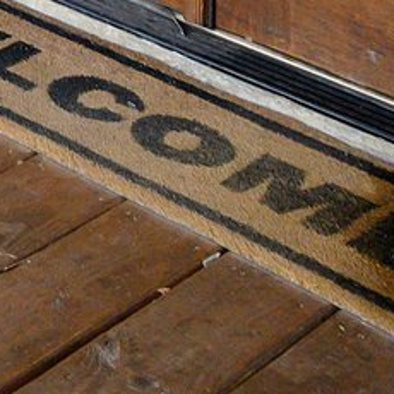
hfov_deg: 11.8
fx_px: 1365
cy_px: -656
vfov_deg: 11.9
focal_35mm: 106
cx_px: -668
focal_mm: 14
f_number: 9
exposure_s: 1/80
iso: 250
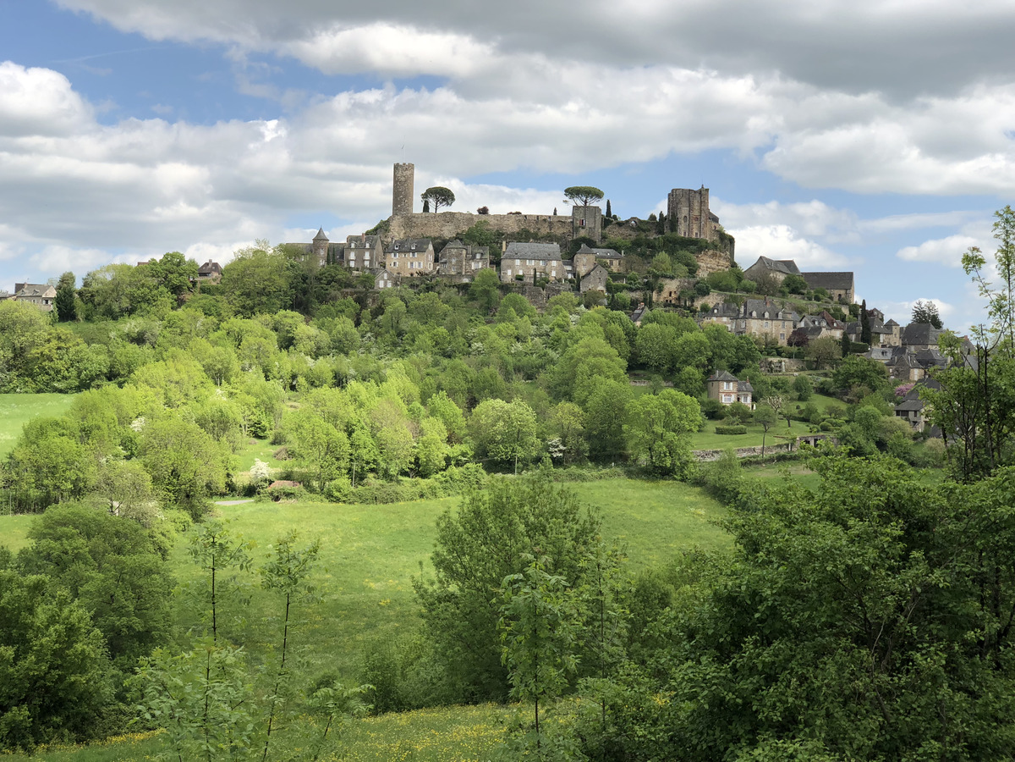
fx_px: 1525
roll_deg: -0.4
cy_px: 381
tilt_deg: +2.6
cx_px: 508
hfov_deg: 36.8
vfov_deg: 28.0
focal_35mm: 52
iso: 16
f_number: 2.4
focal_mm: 6
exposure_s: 1/1021
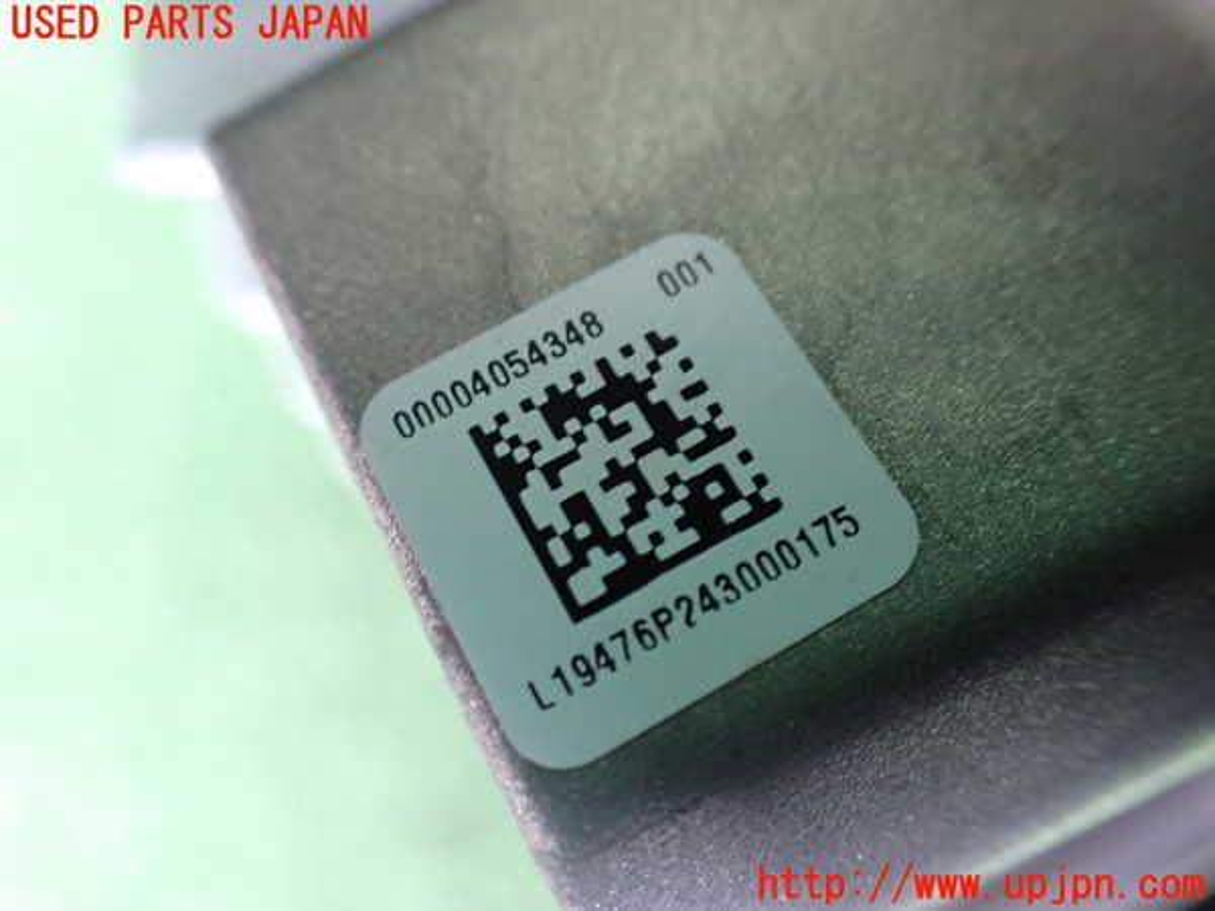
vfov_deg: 46.8
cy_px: 456
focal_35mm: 30
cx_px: 608
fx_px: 1053
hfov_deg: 60.0
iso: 800
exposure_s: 1/30
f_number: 2.3
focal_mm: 5.4
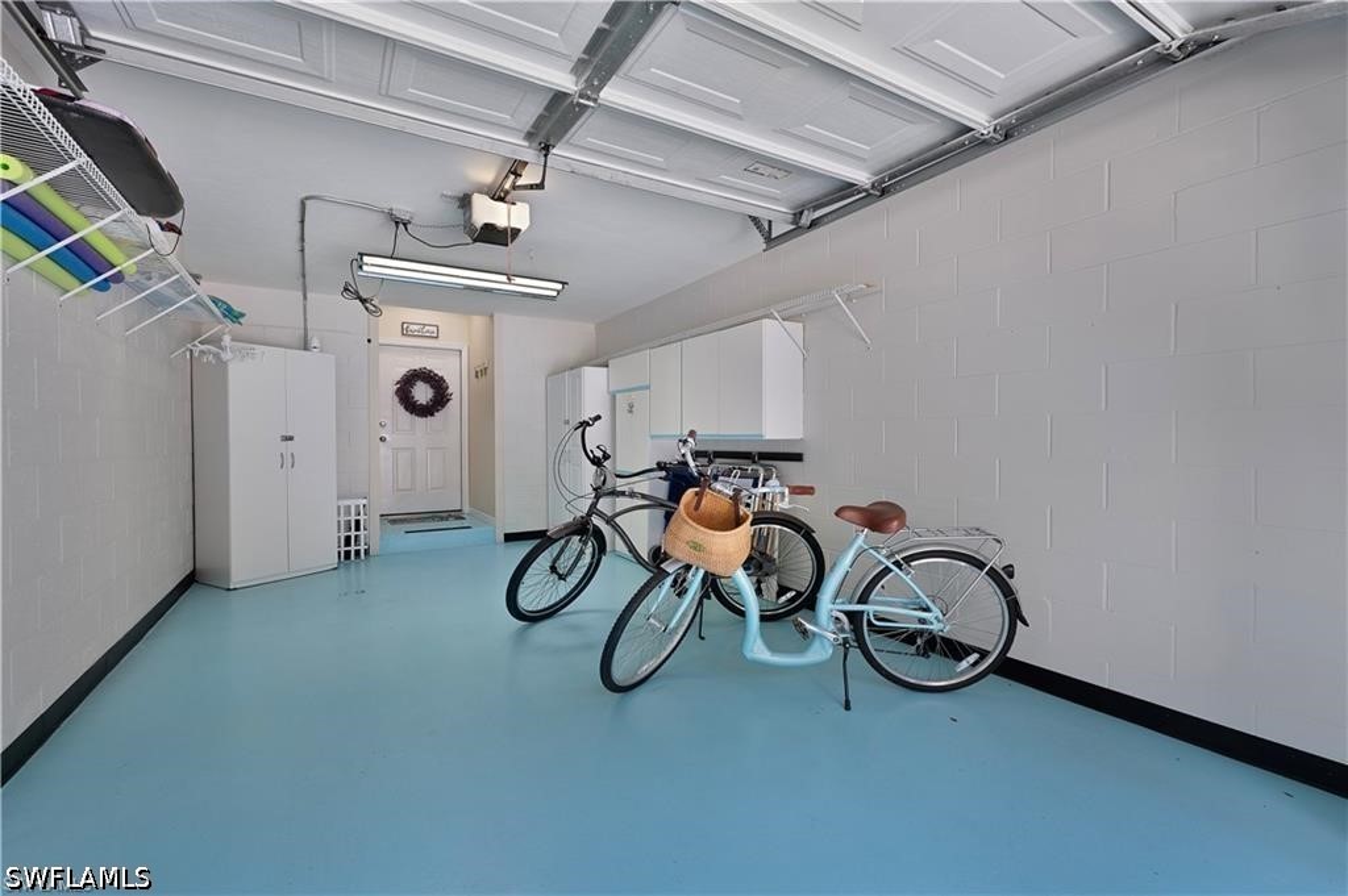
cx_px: 674
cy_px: 448
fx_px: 524
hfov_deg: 104.3
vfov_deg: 81.1
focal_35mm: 14
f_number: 8
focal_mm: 14
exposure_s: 1/15
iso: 100
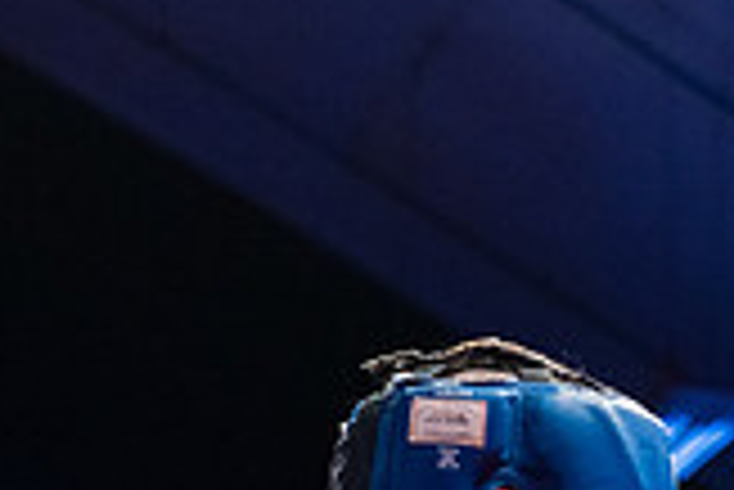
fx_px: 3632
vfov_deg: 7.6
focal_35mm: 178
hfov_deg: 11.3
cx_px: 914
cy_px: 766
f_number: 2.8
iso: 4000
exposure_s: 1/1000
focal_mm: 50
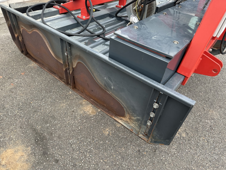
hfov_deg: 71.6
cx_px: 113
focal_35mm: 24
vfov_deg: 56.8
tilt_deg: -41.0
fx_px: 157
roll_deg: -5.2
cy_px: 85
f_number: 1.78
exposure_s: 1/745
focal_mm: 6.86
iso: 80
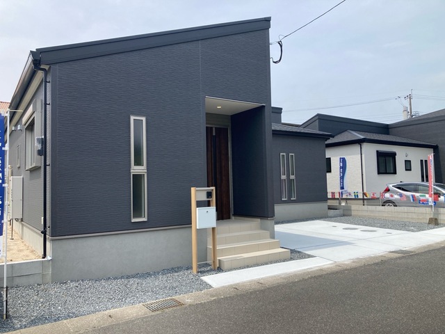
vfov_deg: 49.7
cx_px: 222
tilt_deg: +3.1
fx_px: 360
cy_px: 167
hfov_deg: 63.4
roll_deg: -0.1
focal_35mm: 28
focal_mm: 3.99
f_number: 1.8
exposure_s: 1/2000
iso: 20
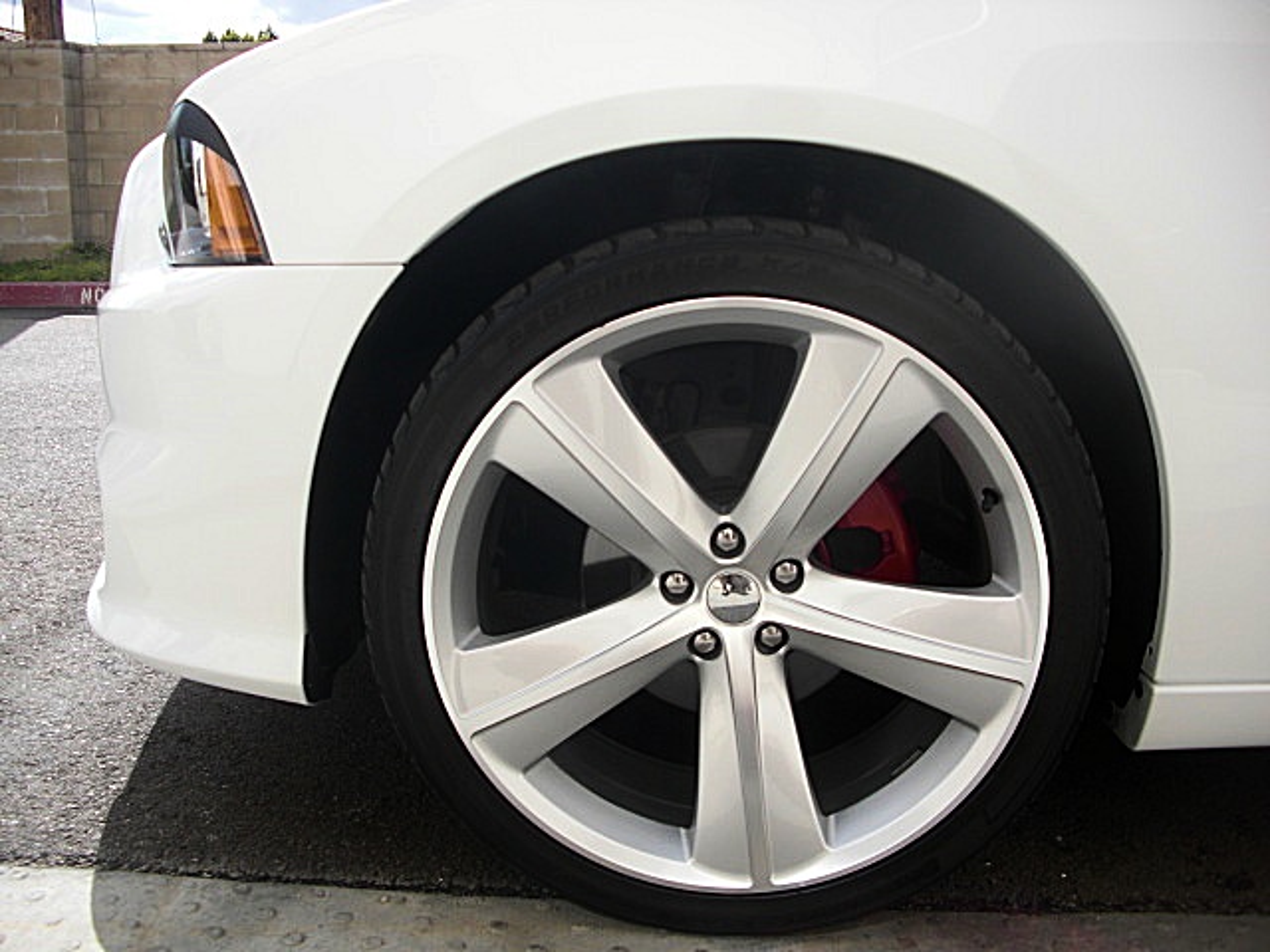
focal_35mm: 36
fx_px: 1321
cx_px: 635
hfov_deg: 51.4
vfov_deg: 39.7
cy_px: 476
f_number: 2.8
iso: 50
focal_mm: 6.3
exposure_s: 1/640
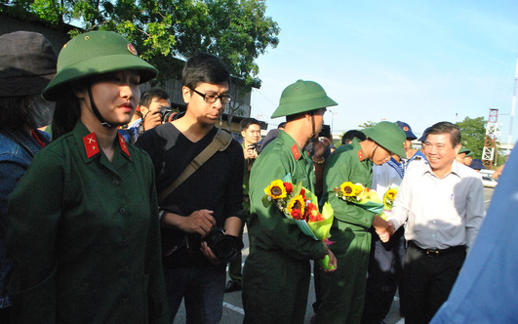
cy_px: 171
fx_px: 395
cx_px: 259
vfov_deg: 44.5
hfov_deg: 66.5
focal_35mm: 28
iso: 1600
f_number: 8
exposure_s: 1/2000
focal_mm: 18
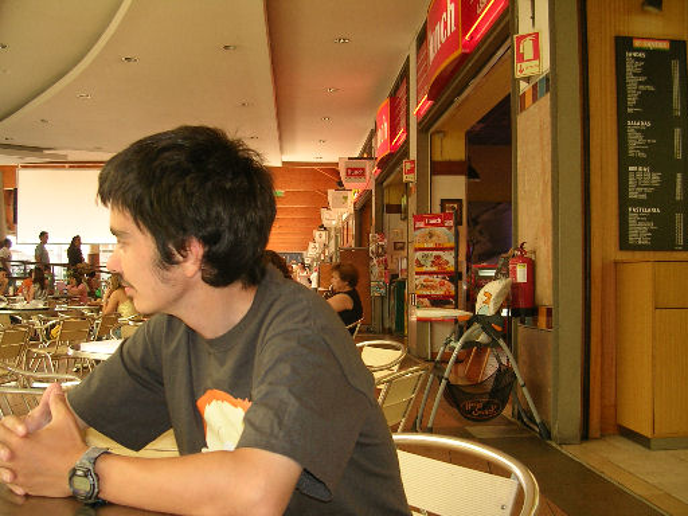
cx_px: 344
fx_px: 755
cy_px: 258
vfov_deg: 37.7
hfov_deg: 49.0
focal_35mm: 38
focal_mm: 5.8
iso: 50
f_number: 2.8
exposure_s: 1/30
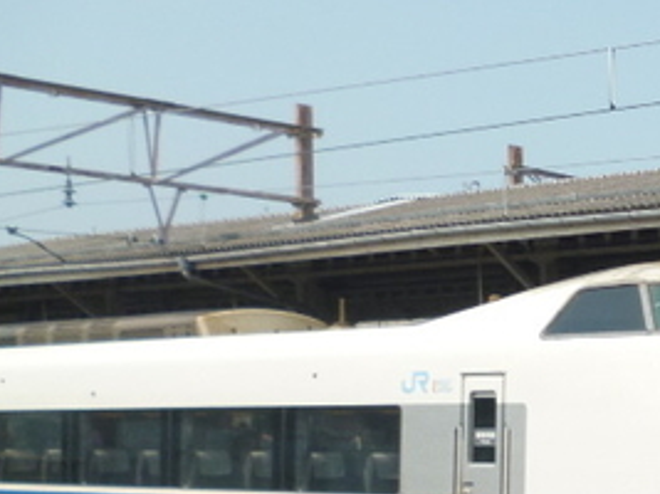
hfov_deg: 20.2
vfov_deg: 17.1
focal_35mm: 84
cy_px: 521
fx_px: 1601
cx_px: 981
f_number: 9
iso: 100
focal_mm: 5
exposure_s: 1/100
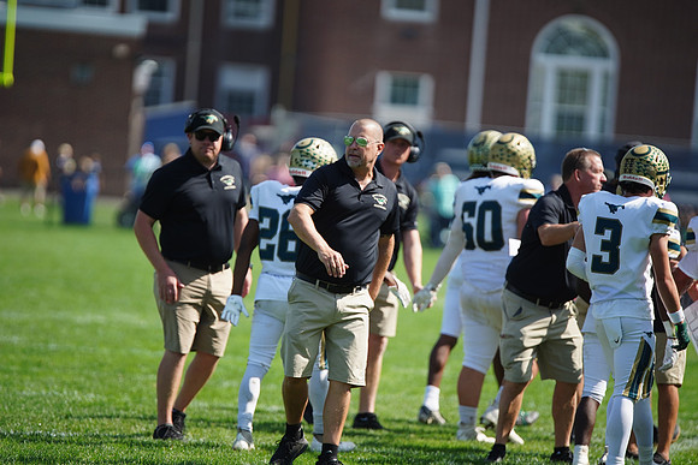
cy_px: 232
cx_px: 349
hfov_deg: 6.9
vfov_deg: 4.6
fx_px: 5818
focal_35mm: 300
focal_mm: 300
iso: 400
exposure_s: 1/3200
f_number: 2.8
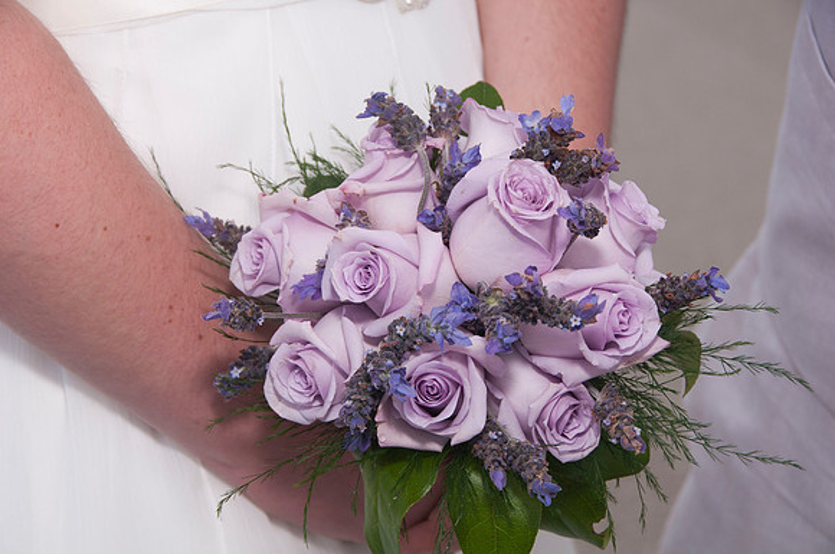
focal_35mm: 105
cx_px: 418
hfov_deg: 19.5
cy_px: 277
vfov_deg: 13.0
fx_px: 2432
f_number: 8
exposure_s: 1/250
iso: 100
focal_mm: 70
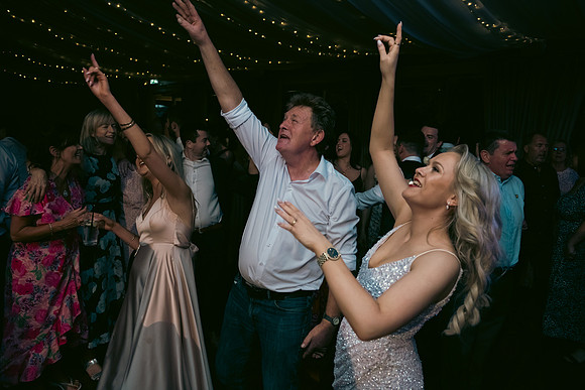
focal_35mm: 26
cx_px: 292
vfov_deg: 49.6
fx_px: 423
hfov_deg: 69.4
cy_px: 195
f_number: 3.5
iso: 800
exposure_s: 1/160
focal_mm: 26
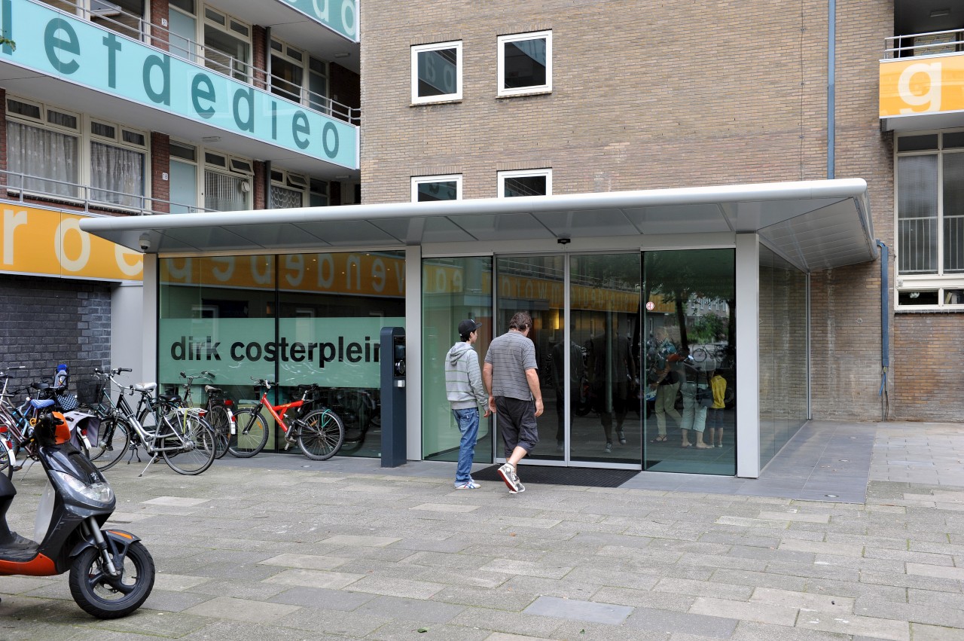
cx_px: 482
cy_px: 320
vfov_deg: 35.0
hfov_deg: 50.7
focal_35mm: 38
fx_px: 1017
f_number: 6.3
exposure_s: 1/160
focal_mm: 38
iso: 500
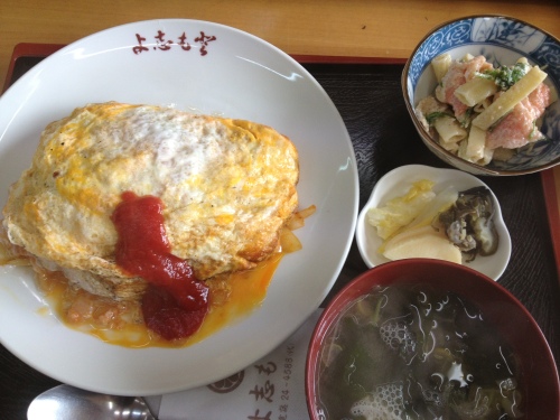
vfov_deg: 40.7
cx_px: 280
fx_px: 566
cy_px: 210
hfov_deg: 52.6
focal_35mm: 35
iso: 80
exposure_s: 1/120
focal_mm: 4.28
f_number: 2.4
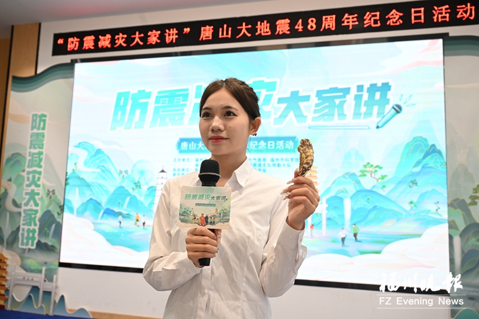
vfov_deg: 42.9
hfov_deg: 61.1
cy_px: 160
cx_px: 240
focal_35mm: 30
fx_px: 406
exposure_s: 1/100
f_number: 5
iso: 1250
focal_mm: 30.5
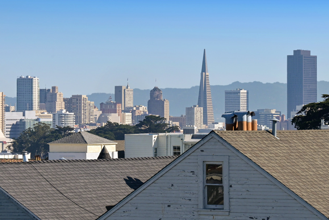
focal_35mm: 217
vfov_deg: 6.3
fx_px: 1983
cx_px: 164
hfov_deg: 9.5
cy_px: 110
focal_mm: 145
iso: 400
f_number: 11
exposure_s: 1/1250
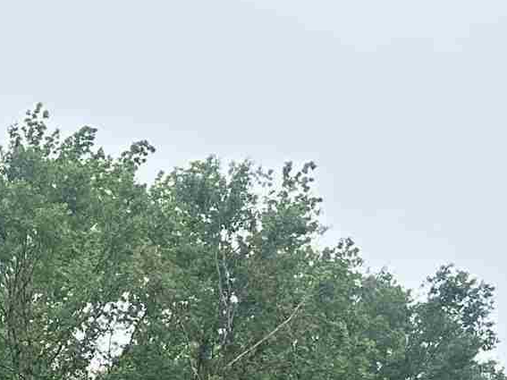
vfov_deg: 10.7
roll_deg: +0.3
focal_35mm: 130
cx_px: -253
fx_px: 1904
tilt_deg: +2.6
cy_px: 688
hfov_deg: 14.2
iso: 80
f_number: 1.78
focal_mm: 6.86
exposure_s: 1/829
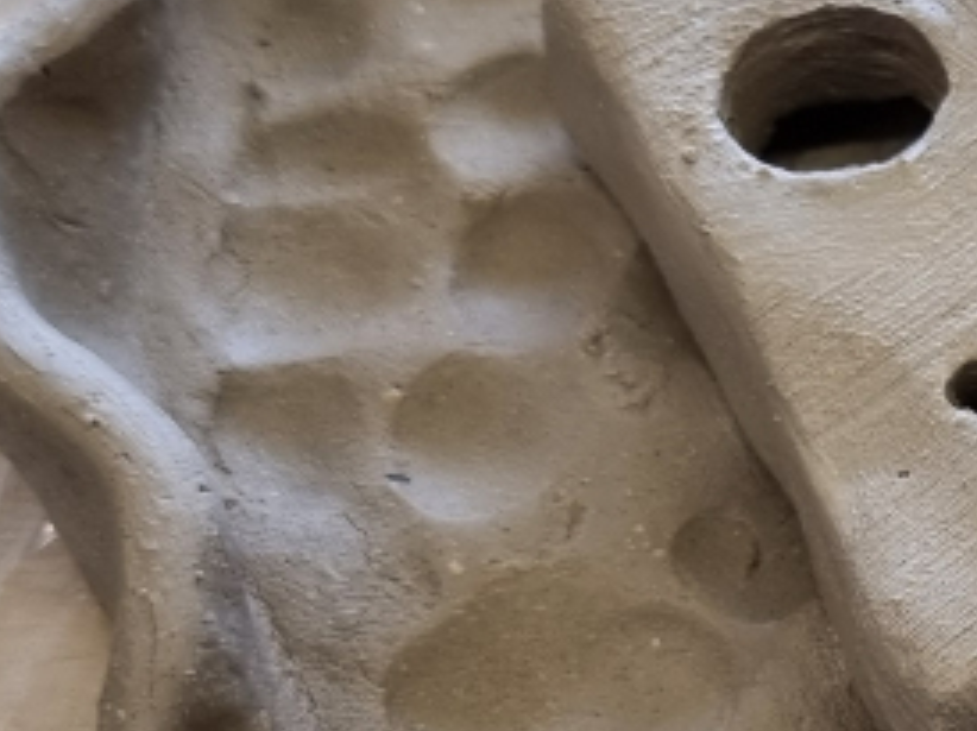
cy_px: 285
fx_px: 2679
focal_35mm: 95
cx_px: 1316
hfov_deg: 19.0
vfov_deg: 15.5
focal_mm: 5.4
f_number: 1.8
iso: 64
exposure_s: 1/100
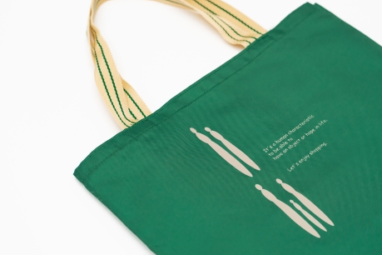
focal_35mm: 111
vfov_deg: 12.3
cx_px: 216
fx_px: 1178
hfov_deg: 18.4
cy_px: 110
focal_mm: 85
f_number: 4
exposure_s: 1/200
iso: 800
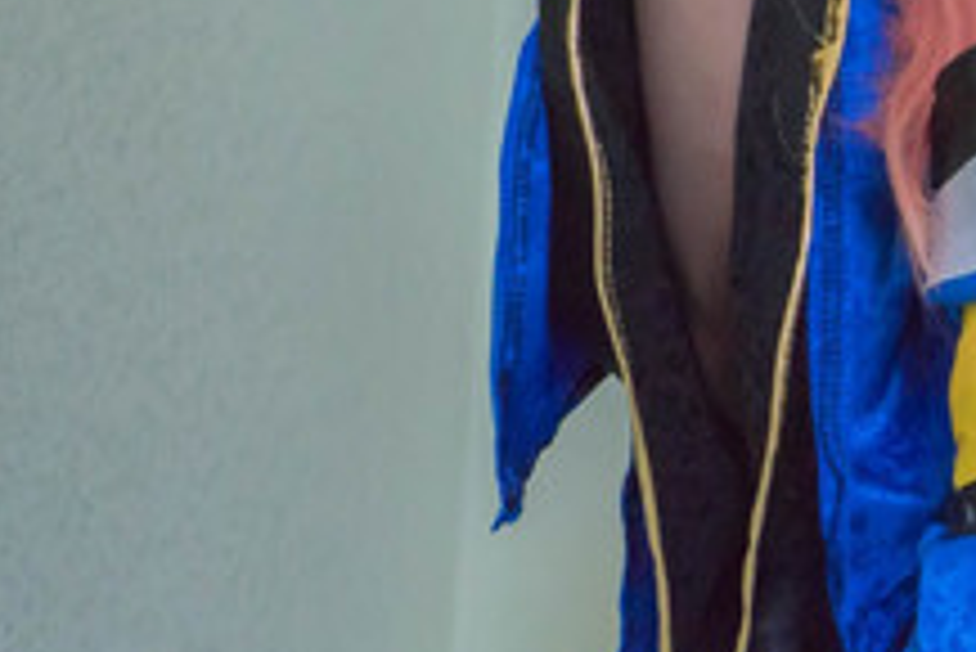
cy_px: 384
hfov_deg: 11.8
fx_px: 4558
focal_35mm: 168
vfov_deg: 8.2
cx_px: 1390
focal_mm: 57
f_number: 5
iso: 2500
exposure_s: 1/160
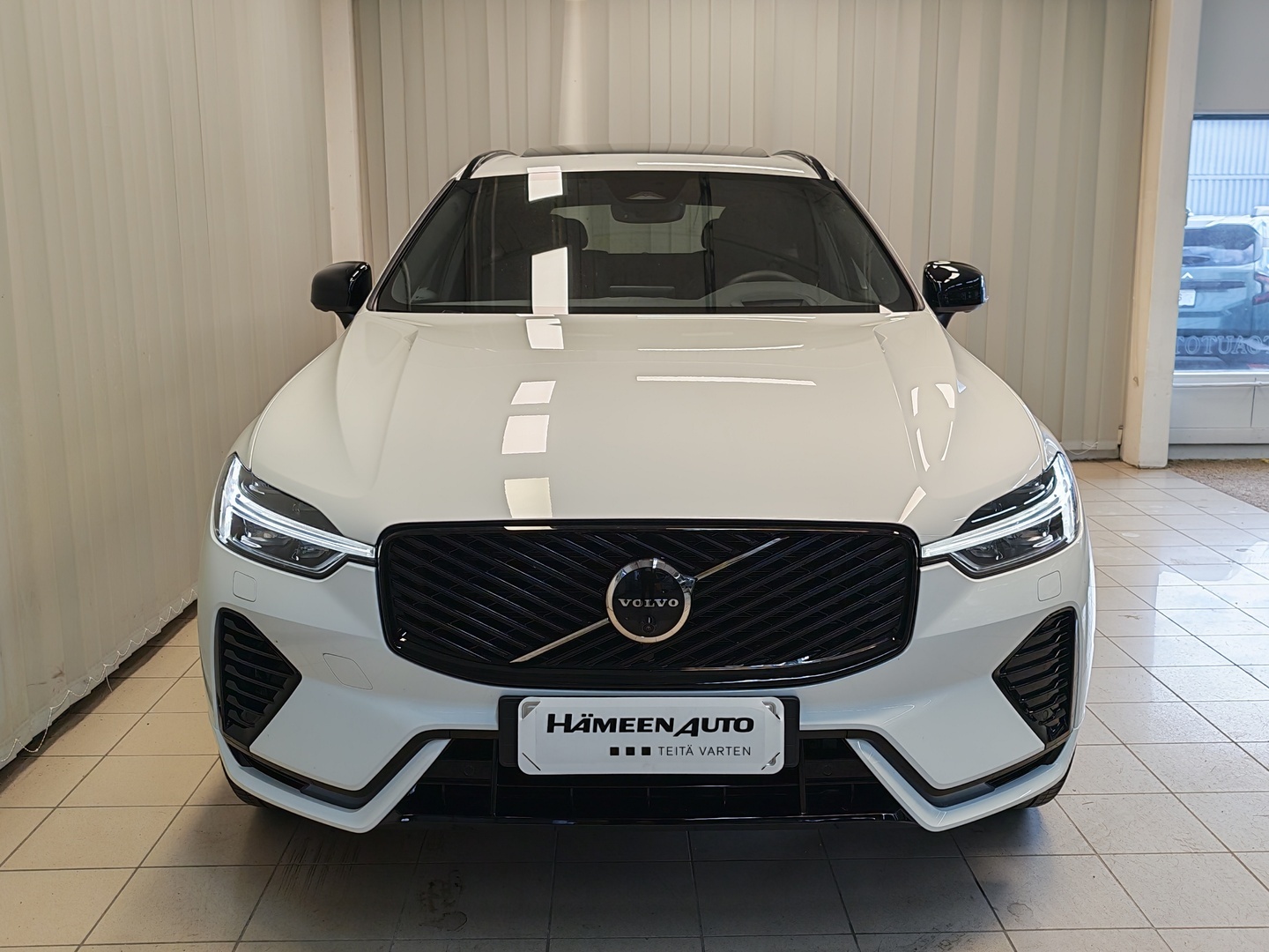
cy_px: 476
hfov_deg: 54.0
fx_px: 1246
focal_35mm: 34
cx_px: 634
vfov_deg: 41.8
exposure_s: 1/130
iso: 50
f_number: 1.6
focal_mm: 5.4
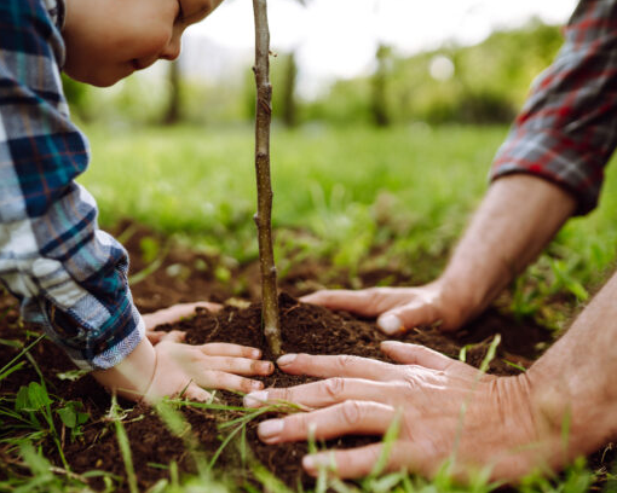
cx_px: 286
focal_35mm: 40
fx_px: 730
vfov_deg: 37.3
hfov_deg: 45.8
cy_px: 248
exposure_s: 1/2000
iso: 320
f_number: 2
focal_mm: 35
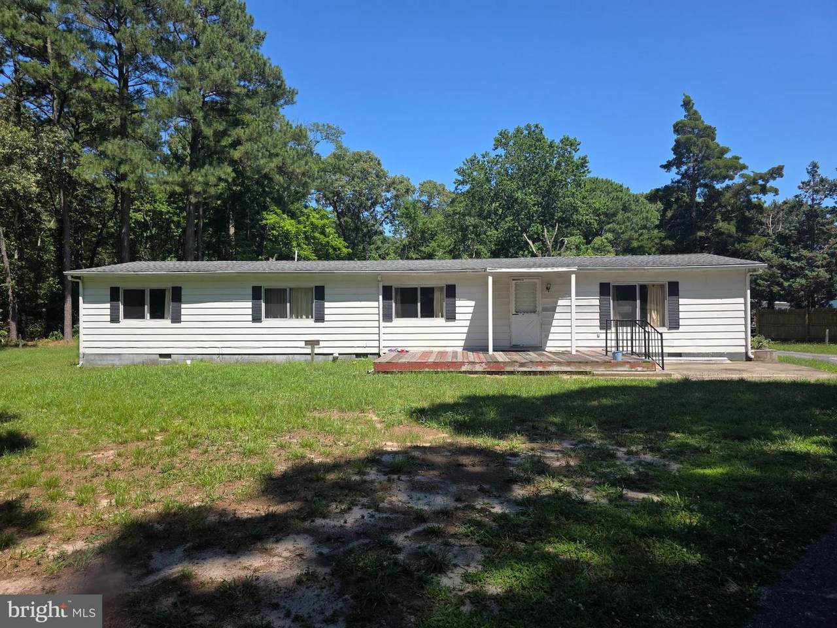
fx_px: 556
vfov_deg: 58.9
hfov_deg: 73.9
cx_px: 418
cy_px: 314
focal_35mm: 23
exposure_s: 1/3798
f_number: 1.7
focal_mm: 6.3
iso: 80
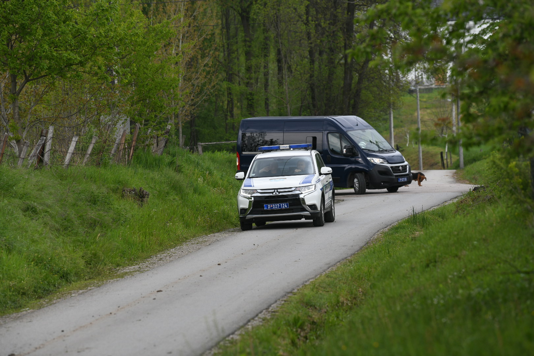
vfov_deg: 6.9
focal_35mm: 200
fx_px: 2966
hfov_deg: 10.3
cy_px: 178
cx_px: 267
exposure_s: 1/1600
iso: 800
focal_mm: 200
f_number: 5
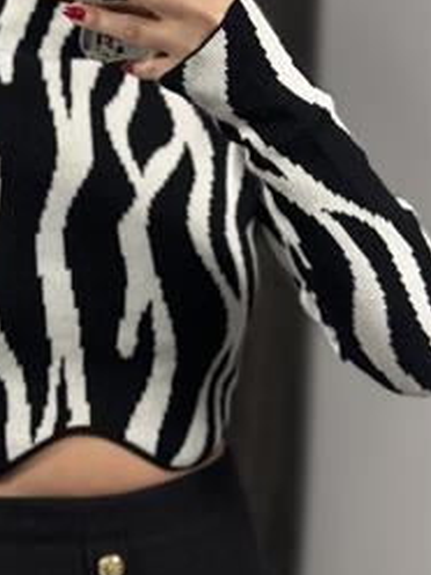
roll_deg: +3.7
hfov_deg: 18.2
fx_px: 1328
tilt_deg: -28.1
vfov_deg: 24.4
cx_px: 79
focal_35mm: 80
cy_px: 286
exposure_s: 1/100
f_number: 1.78
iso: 80
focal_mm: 6.86
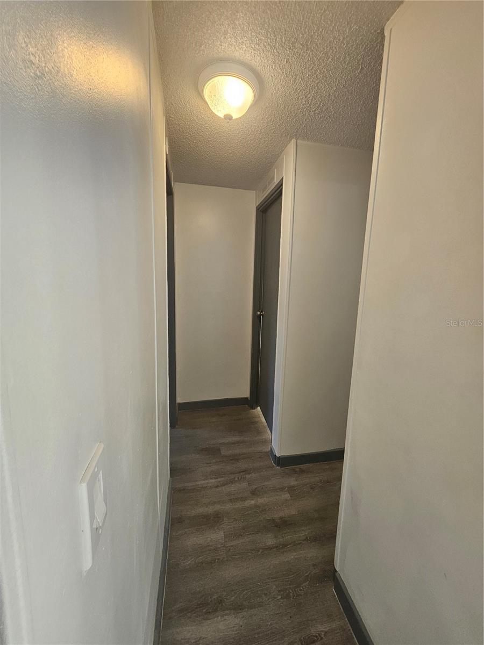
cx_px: 242
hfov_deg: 89.9
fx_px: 242
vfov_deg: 106.2
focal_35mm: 13
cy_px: 322
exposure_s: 1/60
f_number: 2.2
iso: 80
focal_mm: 1.74
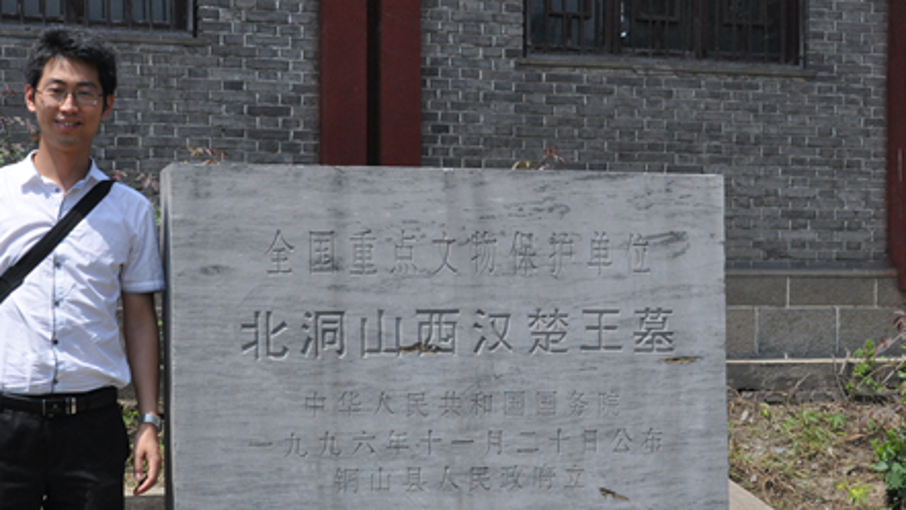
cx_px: 336
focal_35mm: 60
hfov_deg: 34.7
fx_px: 1442
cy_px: 310
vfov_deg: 20.0
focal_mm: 26
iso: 800
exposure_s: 1/640
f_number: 13
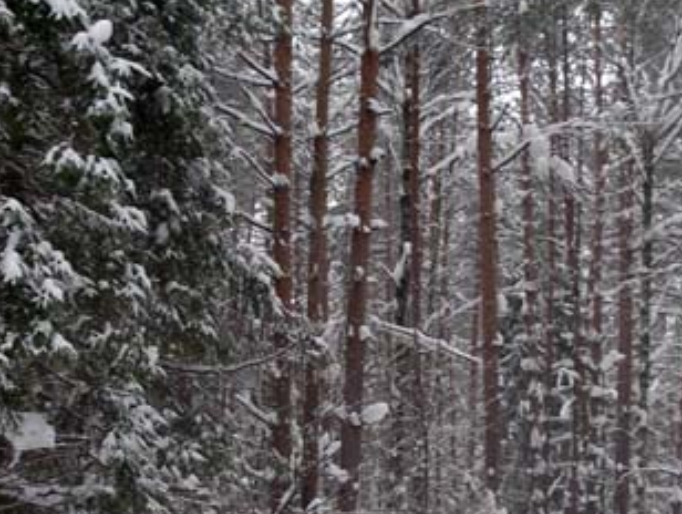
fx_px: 1421
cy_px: 338
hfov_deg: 26.9
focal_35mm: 72
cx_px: 405
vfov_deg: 20.4
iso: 100
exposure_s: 1/40
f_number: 2.8
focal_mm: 7.8
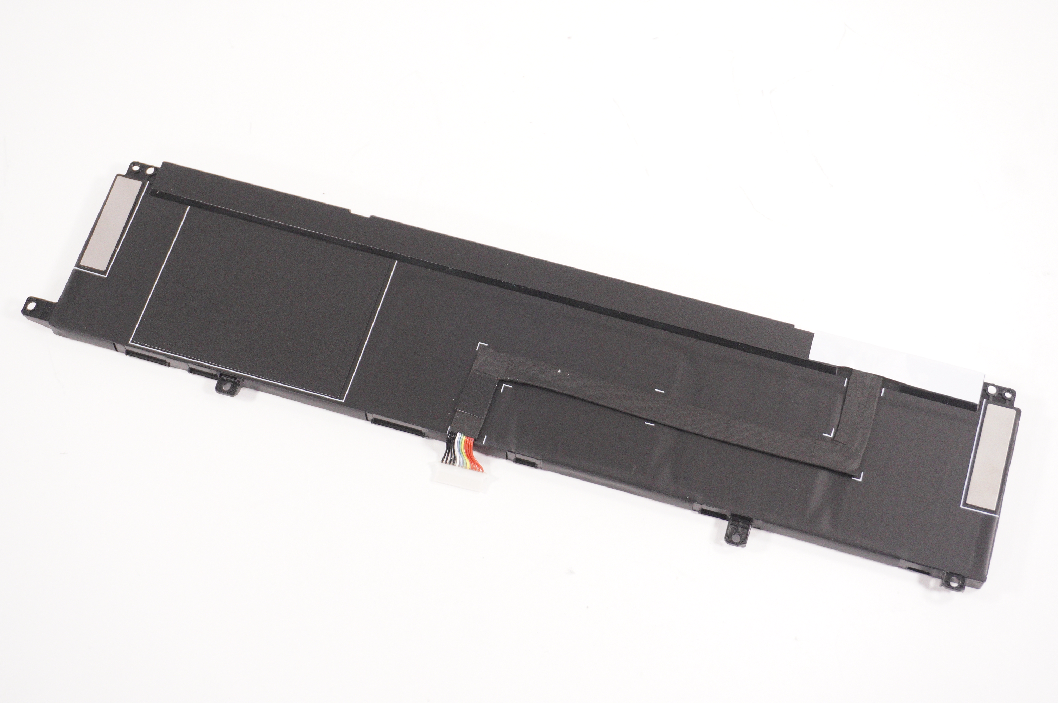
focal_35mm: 60
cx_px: 529
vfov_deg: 22.6
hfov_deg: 33.4
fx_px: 1762
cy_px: 352
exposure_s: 1/400
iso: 2500
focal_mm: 40
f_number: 5.6
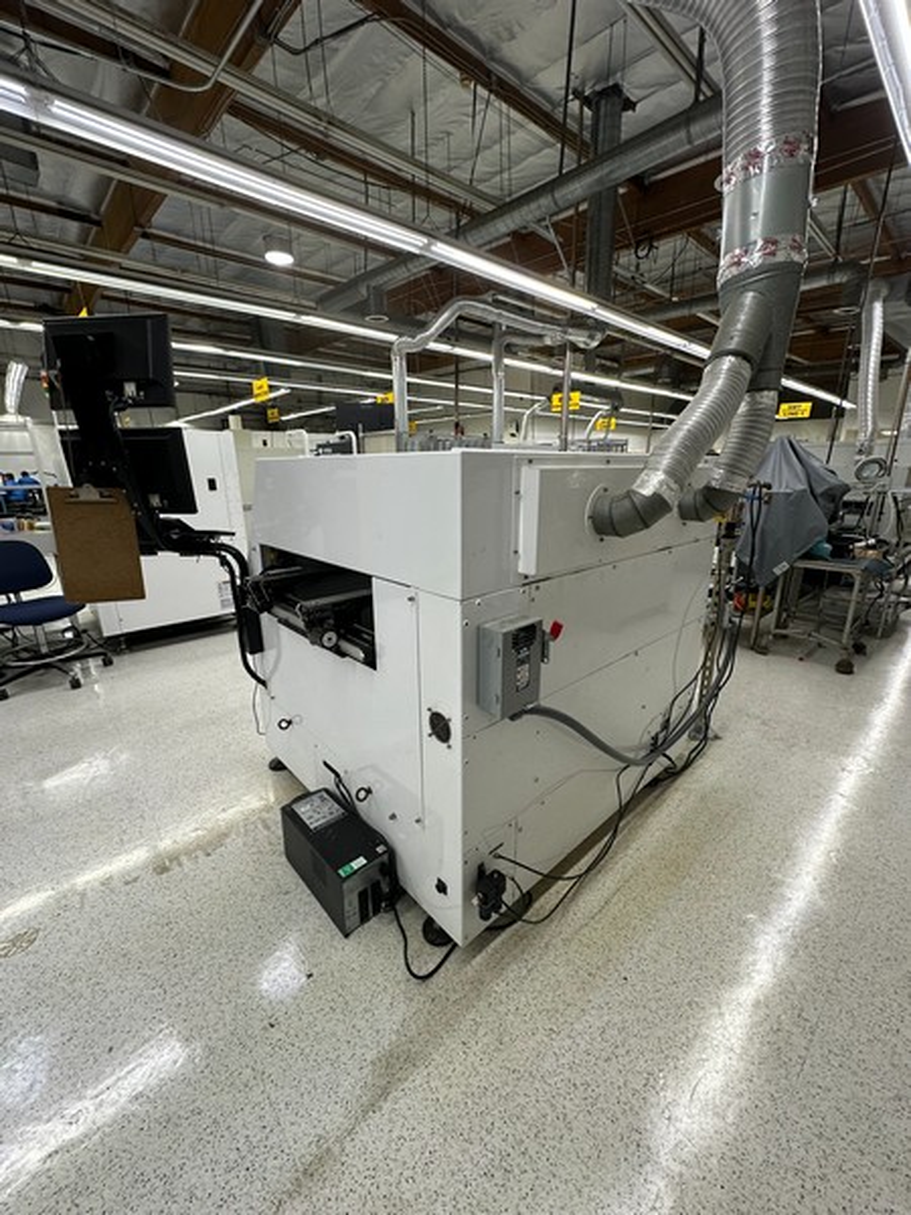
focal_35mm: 14
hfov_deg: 85.7
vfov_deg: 102.1
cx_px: 456
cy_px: 608
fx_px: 491
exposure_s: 1/120
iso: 100
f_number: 2.2
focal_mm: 2.22
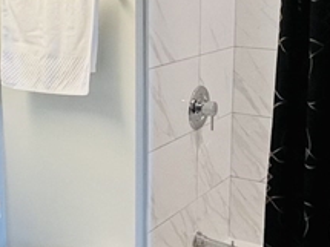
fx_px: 591
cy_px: 78
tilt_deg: -10.8
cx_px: 163
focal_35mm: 62
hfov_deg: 31.2
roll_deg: -0.4
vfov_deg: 23.5
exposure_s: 1/120
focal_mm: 1.57
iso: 200
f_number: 1.8
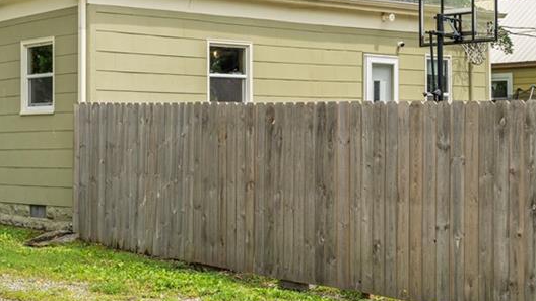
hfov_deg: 29.5
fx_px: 995
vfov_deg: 16.7
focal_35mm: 70
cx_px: 113
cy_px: -24
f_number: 8
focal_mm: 34.5
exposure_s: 1/640
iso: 400
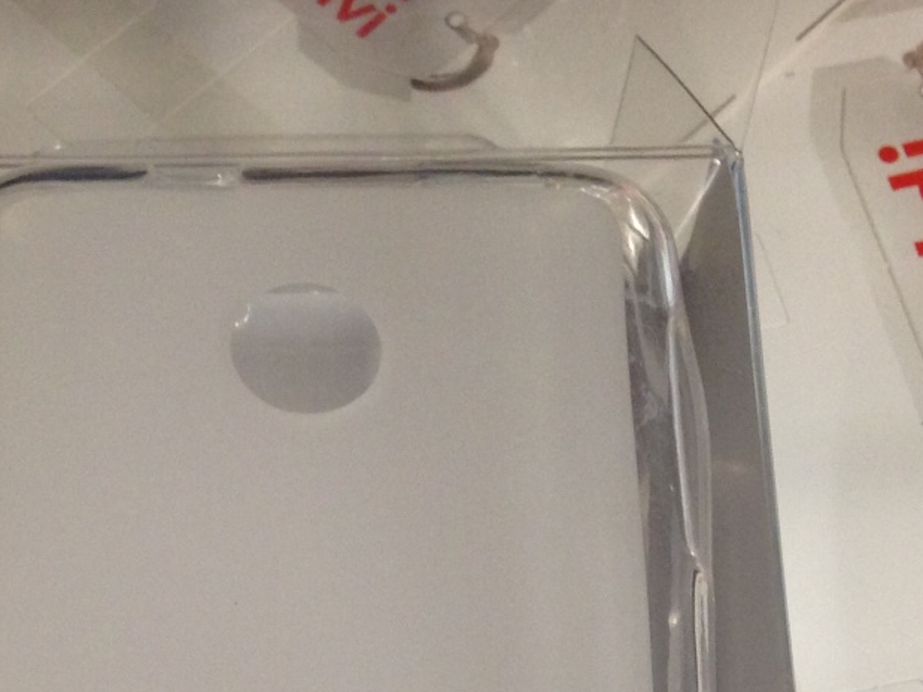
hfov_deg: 22.3
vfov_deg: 16.2
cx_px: 207
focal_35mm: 87
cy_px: 872
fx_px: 2319
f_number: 2.4
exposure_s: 1/20
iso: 160
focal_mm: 4.12
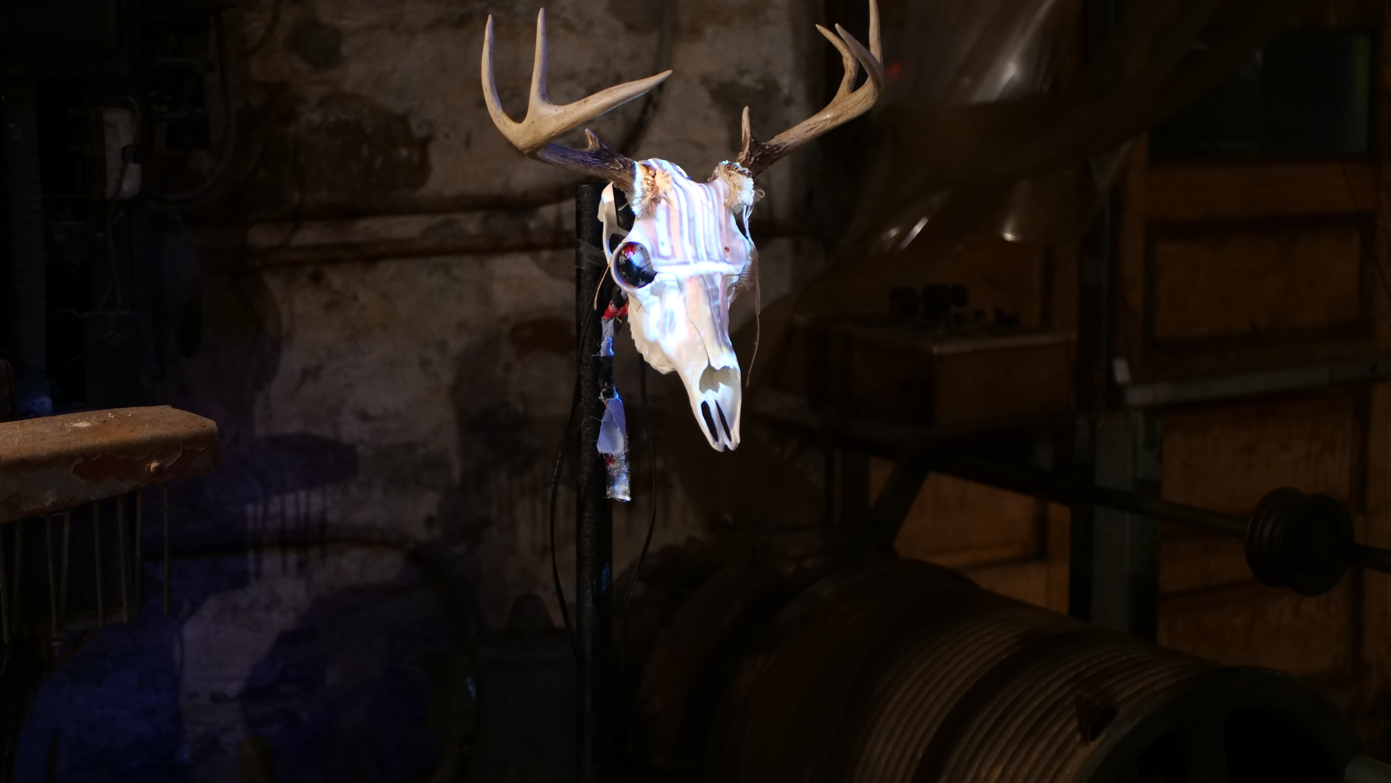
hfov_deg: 37.8
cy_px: 374
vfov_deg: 21.8
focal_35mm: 55
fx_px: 2029
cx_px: 697
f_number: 1.7
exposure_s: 1/60
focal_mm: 25
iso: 1250
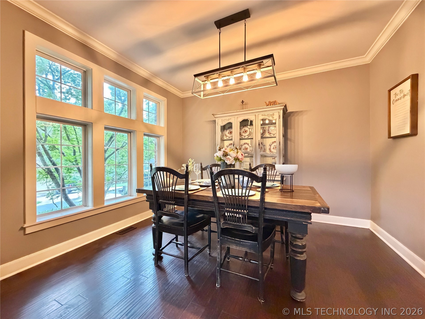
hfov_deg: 102.1
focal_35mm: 14
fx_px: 172
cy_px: 160
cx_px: 212
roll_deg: +0.1
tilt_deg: +0.1
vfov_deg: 85.7
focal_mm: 2.22
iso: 1000
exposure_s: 1/60
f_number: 2.2
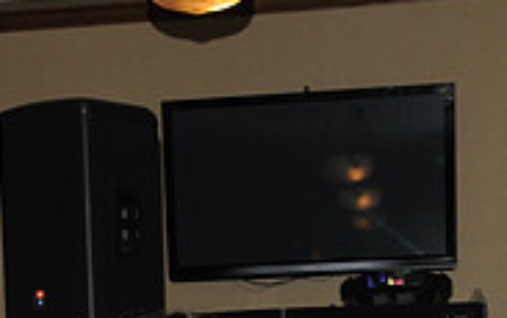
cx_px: 234
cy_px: 622
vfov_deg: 10.5
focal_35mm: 116
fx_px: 1605
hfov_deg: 17.9
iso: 400
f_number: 5.6
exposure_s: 1/100
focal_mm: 24
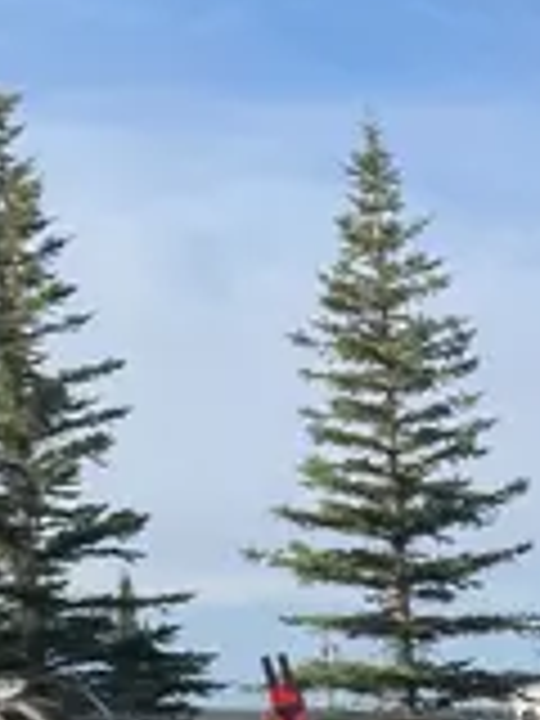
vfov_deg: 13.4
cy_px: 1406
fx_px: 2662
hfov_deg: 10.7
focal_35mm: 128
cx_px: 1030
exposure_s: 1/2088
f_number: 1.8
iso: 20
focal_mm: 3.99
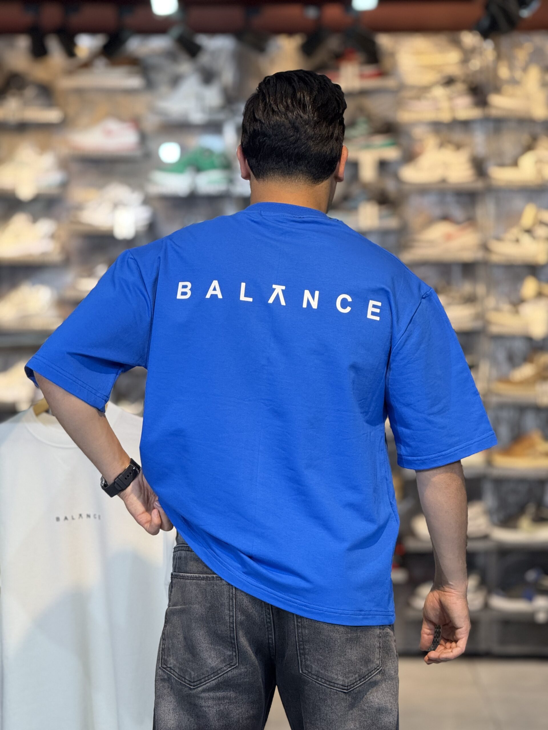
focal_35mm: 120
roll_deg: -0.5
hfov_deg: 12.3
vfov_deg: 16.4
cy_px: 365
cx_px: 274
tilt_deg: -1.3
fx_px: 2533
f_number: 2.8
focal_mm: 15.66
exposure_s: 1/100
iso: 200
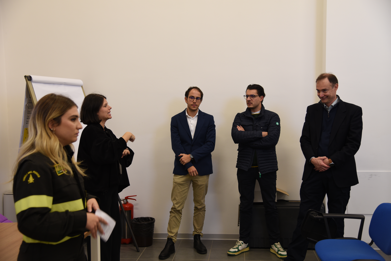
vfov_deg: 30.5
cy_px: 130
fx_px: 478
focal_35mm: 44
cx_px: 196
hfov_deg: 44.5
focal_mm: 44
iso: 400
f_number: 4
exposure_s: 1/50
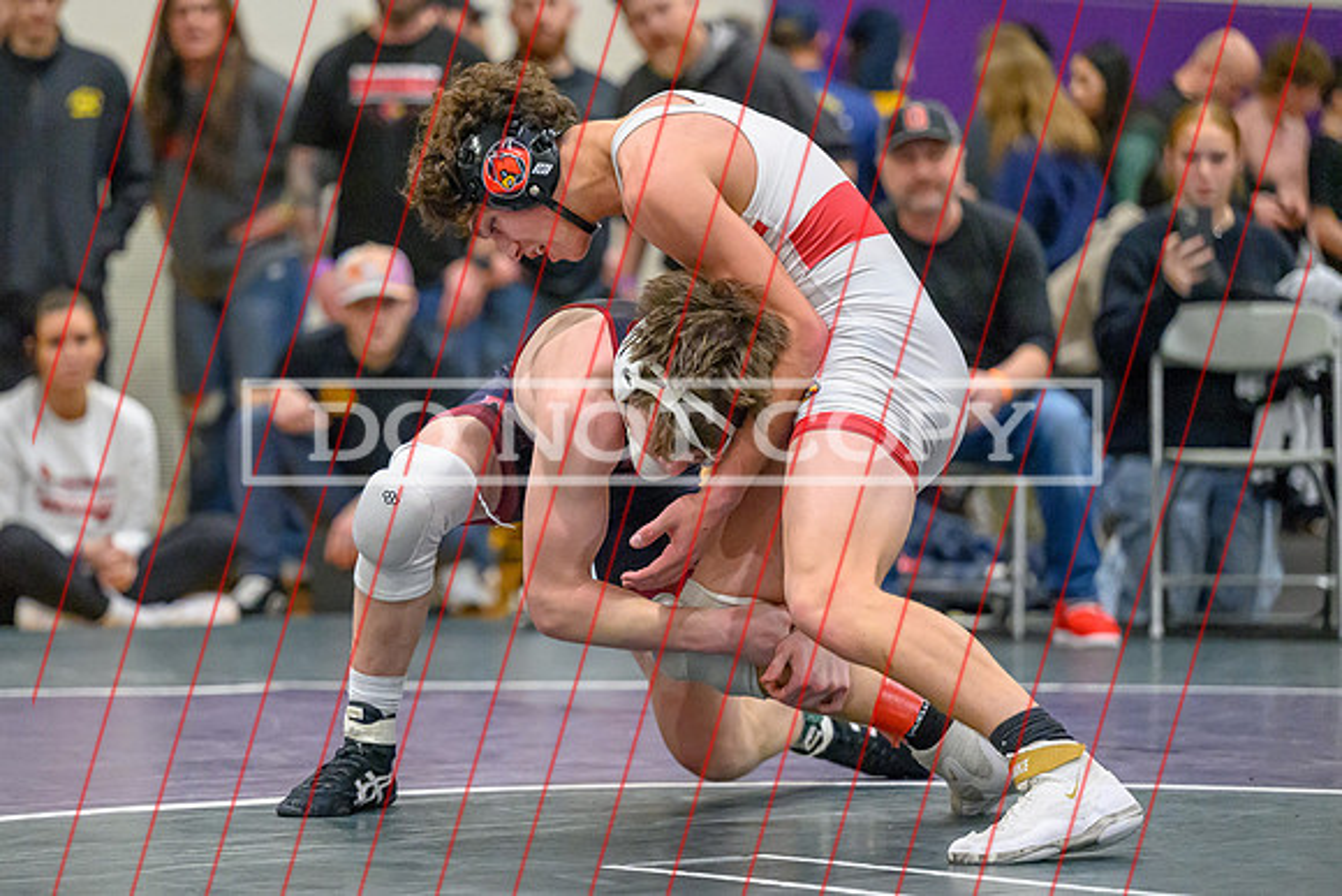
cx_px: 547
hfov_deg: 12.8
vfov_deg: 8.6
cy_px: 446
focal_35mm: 160
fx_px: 5961
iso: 11400
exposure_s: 1/800
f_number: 2.8
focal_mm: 135
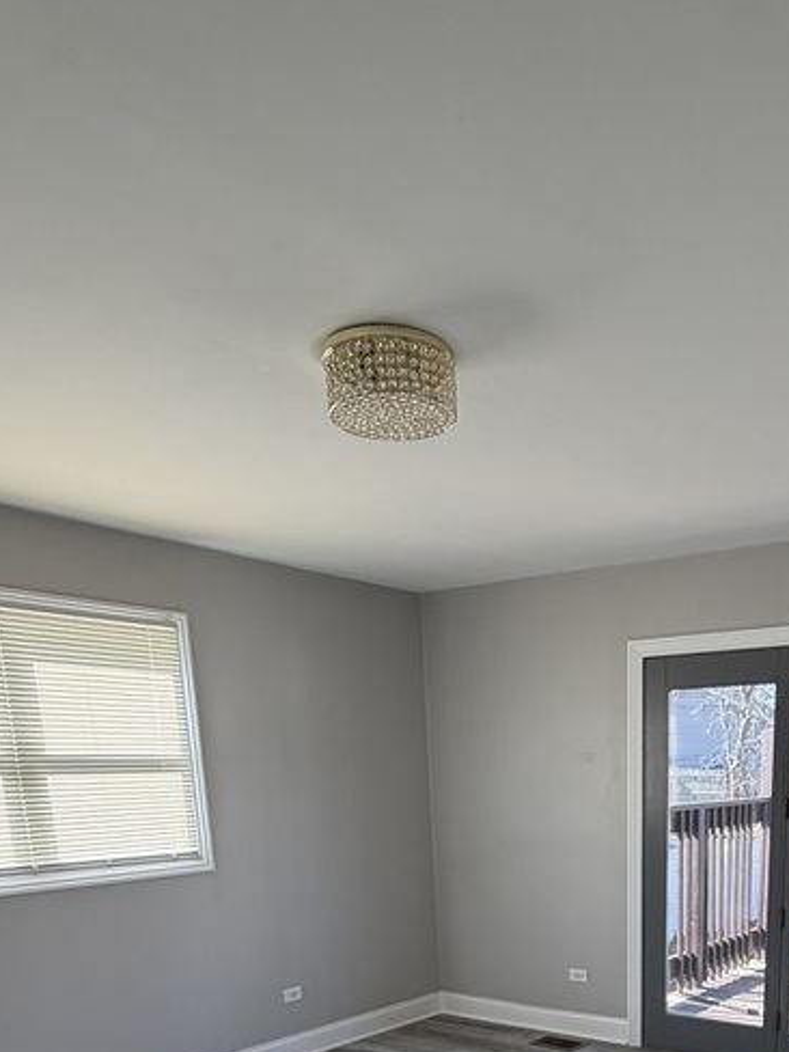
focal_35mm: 31
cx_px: 591
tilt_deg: -13.9
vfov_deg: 49.7
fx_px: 942
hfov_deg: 44.0
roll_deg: +0.8
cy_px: 1005
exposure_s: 1/120
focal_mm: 2.22
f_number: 2.2
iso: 100
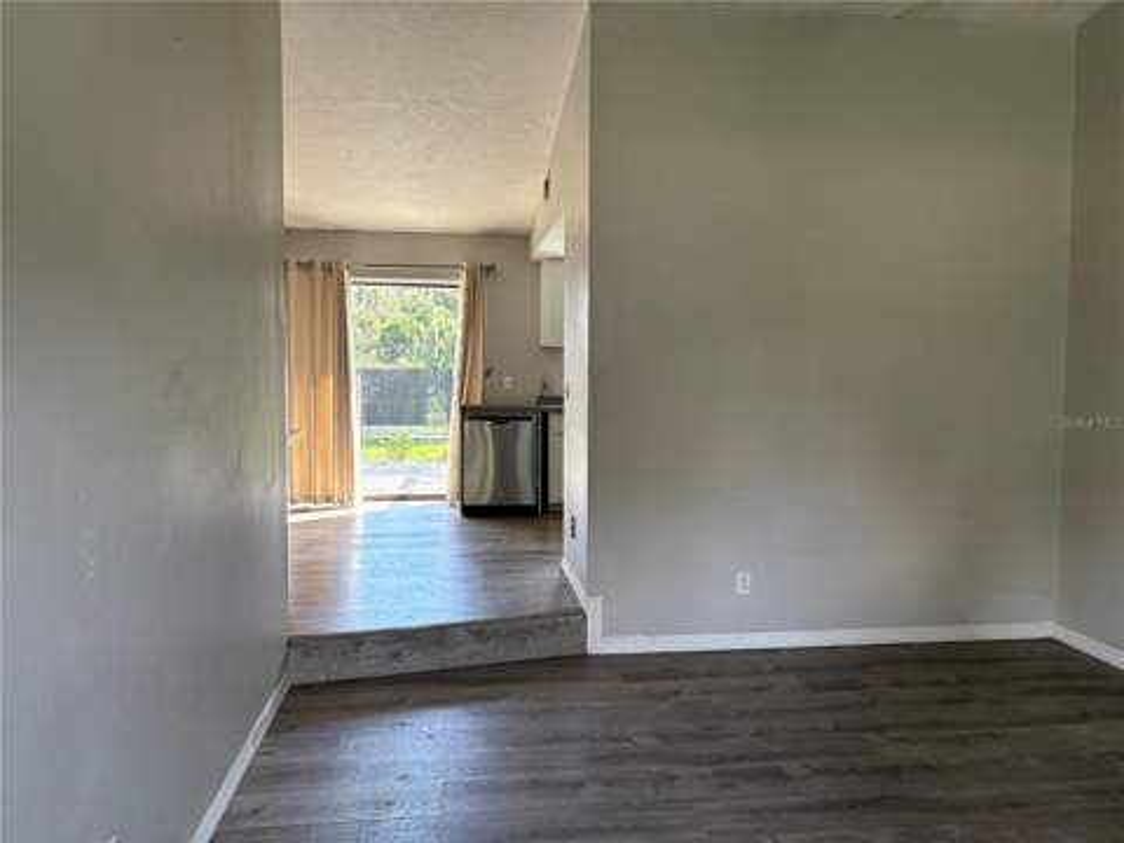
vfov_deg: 53.1
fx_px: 844
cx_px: 562
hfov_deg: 67.3
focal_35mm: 26
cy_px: 422
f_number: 1.6
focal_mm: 5.96
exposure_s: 1/229
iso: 125
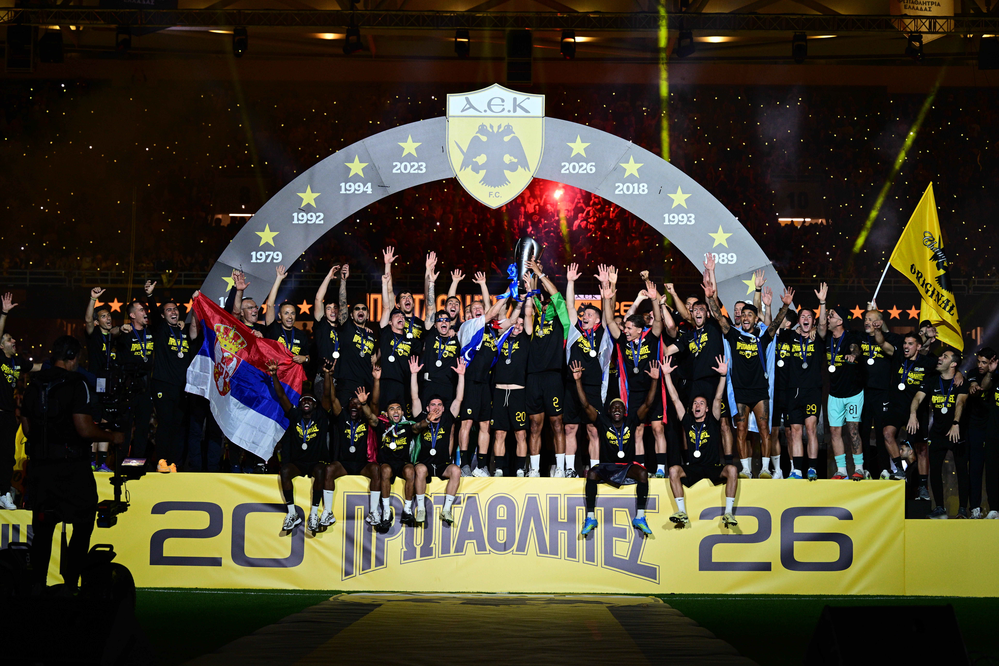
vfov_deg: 15.4
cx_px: 500
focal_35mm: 89
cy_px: 333
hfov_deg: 22.9
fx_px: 2470
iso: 1600
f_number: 4
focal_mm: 89
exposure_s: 1/400
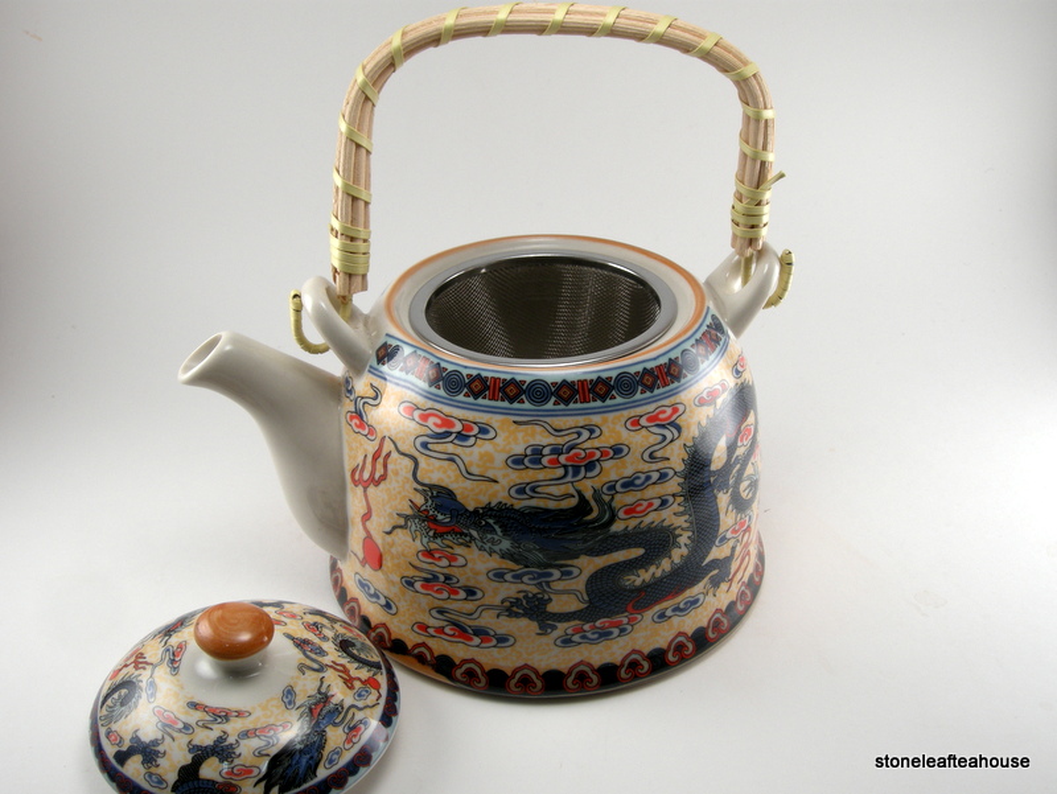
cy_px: 397
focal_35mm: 40
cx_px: 528
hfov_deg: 46.8
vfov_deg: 36.0
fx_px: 1222
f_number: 5.7
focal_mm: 8.5
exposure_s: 1/30
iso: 64
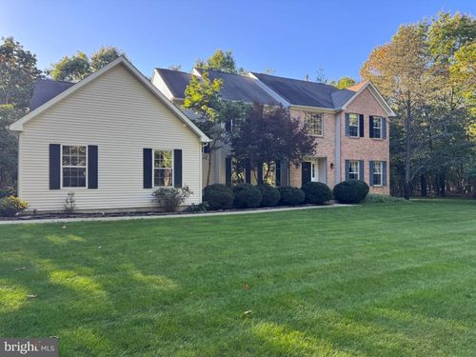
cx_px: 238
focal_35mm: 24
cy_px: 178
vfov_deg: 56.8
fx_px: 330
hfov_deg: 71.6
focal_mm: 6.76
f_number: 1.78
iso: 80
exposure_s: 1/301
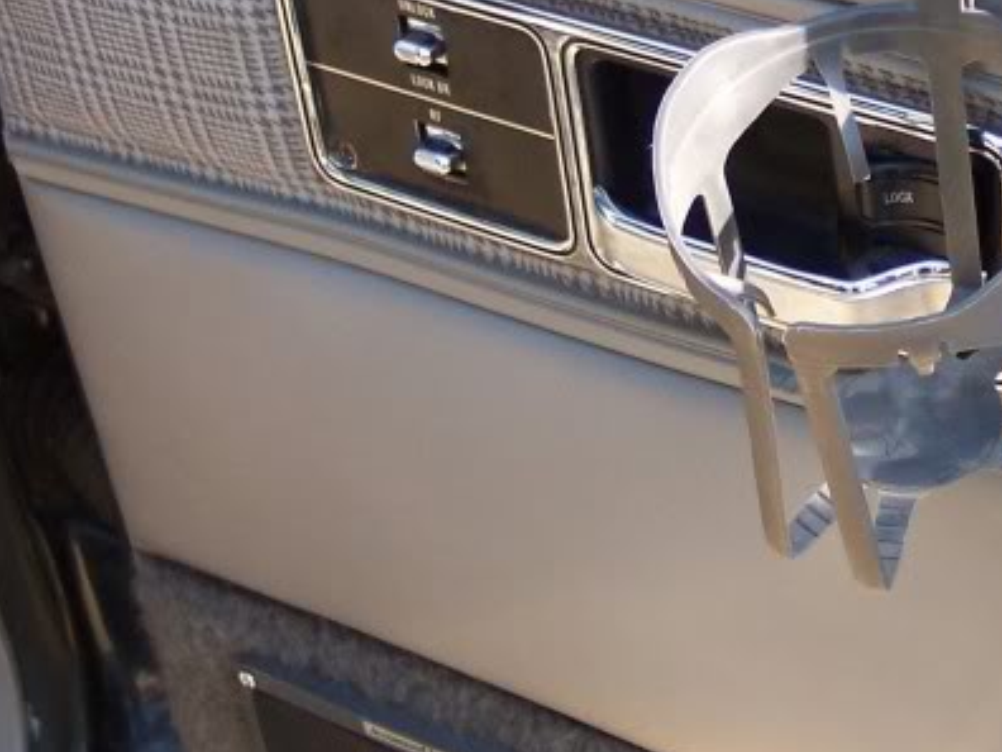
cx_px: 836
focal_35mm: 98
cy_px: 192
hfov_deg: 19.8
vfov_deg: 15.0
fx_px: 2837
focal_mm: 8
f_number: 2.8
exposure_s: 1/125
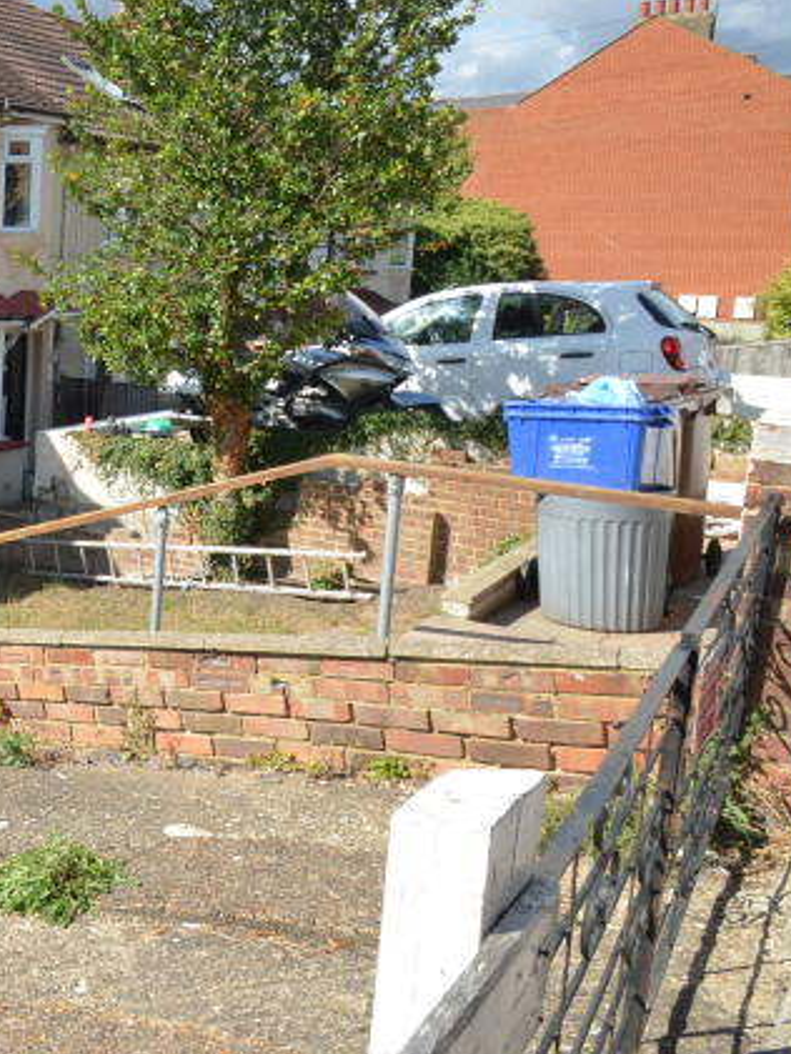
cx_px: -340
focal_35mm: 35
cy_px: 361
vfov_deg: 51.7
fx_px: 1066
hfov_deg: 29.0
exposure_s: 1/250
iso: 160
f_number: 8
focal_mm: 10
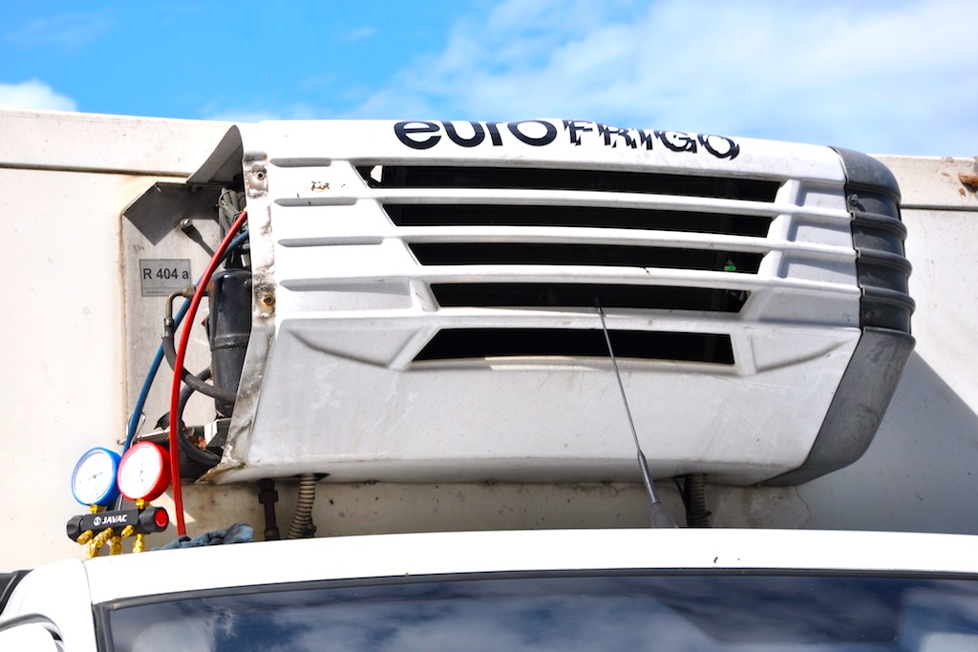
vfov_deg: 13.8
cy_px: 326
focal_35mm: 99
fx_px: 2690
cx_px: 489
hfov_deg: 20.6
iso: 200
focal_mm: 66
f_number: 10
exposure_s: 1/400
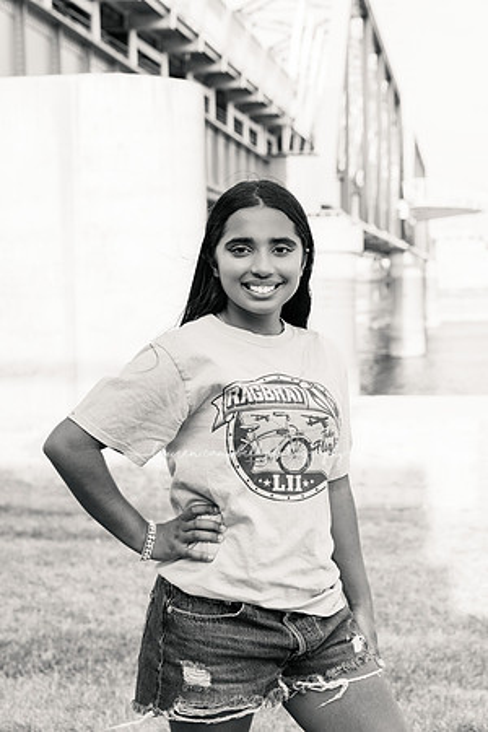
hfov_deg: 21.9
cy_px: 366
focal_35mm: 62
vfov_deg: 32.4
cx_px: 244
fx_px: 1261
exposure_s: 1/400
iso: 400
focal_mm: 62
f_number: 5.6
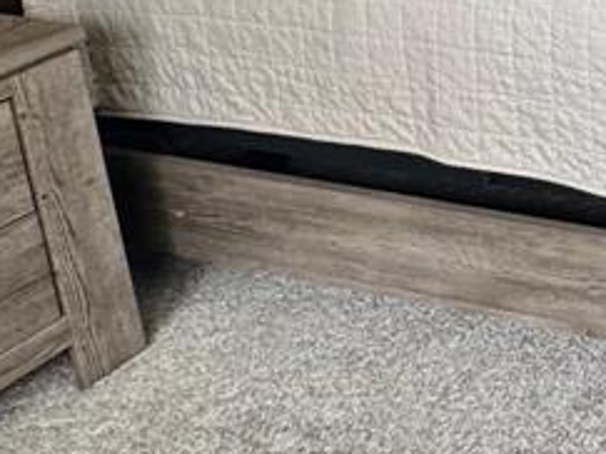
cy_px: -369
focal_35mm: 59
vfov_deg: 18.9
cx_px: 1249
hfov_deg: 18.5
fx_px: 1032
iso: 80
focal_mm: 2.22
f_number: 2.2
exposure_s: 1/99
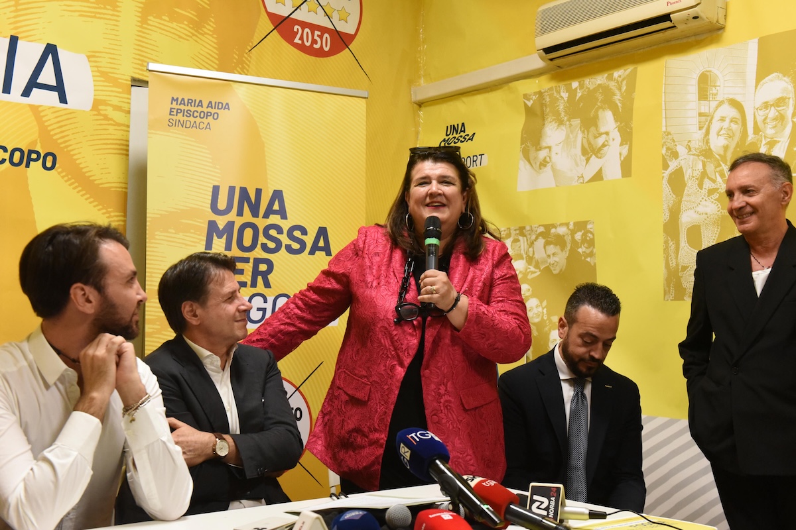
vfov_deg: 29.9
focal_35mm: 45
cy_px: 265
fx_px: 995
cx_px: 398
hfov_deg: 43.6
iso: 6400
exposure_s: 1/160
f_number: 5.6
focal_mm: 45
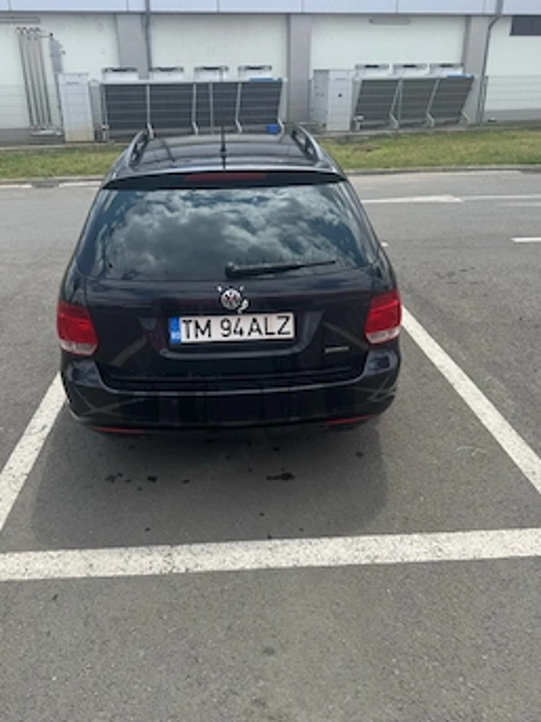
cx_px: 242
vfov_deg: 63.4
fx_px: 584
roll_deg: +0.3
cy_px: 343
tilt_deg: -22.5
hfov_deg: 49.6
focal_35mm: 28
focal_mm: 6.76
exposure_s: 1/2415
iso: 80
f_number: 1.78
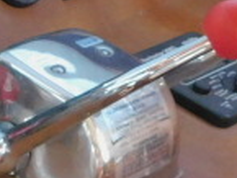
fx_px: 870
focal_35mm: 127
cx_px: -185
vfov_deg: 11.7
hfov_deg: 13.9
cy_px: 95
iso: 400
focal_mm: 4
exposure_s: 1/13
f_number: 3
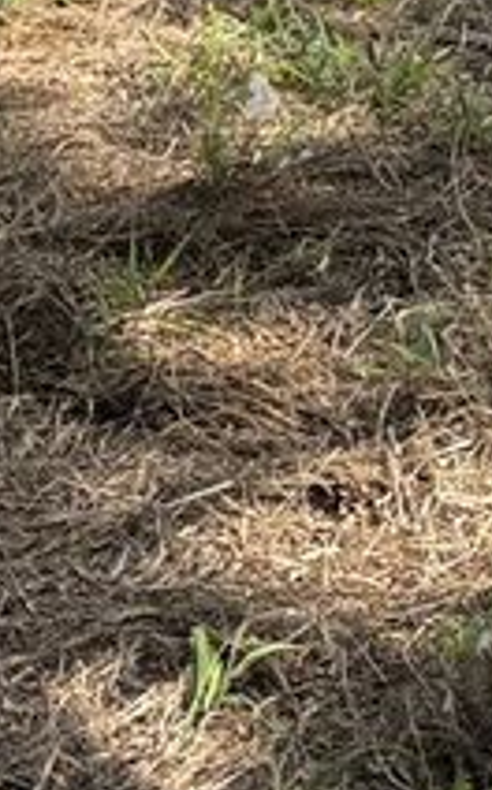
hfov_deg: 7.5
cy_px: -1025
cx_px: 608
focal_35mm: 173
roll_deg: -3.1
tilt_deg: -2.6
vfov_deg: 10.6
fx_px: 3722
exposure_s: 1/1553
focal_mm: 6.76
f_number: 1.78
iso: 100
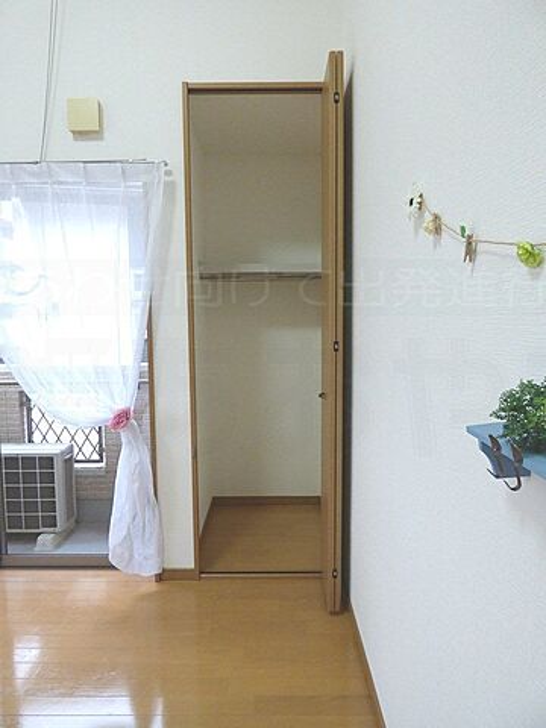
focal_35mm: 20
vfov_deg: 81.7
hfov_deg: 66.0
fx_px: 421
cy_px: 364
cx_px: 273
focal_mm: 3.58
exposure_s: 1/50
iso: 400
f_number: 2.8
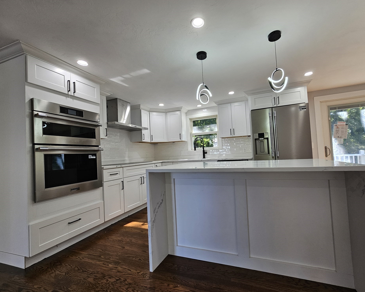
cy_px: 148
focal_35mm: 14
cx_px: 194
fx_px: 151
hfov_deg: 100.6
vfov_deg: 88.0
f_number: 2.2
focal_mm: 2.2
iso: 80
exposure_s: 1/120
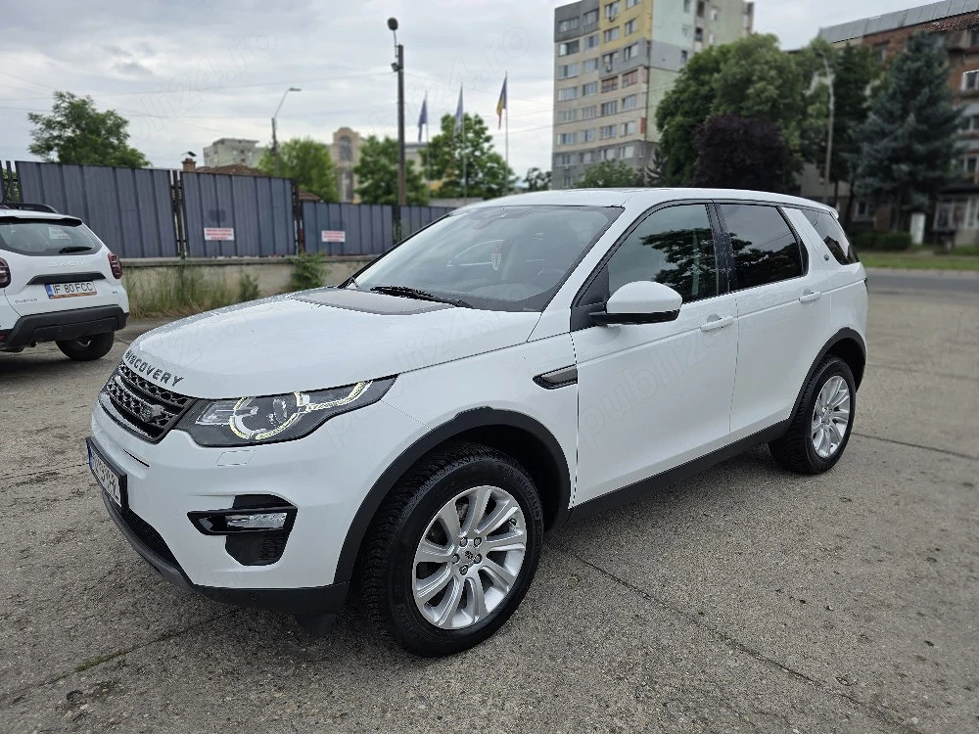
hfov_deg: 73.9
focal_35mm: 23
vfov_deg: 58.9
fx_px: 650
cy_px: 367
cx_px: 490
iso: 80
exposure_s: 1/3333
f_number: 1.7
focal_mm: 6.3
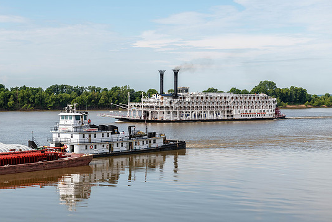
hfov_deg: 26.0
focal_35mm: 78
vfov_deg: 17.5
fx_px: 719
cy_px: 120
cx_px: 156
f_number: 8
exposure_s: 1/160
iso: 64
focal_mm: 70
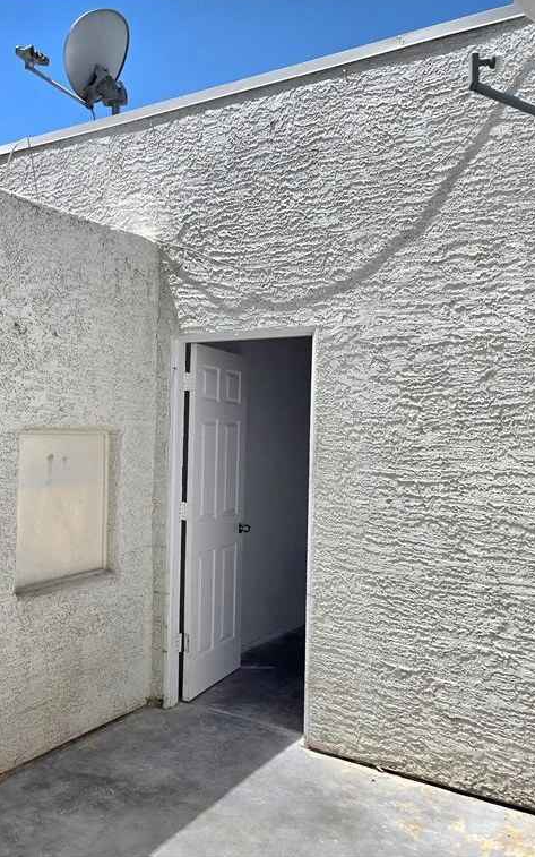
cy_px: 425
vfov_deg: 58.1
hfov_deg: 37.2
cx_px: 124
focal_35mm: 33
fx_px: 770
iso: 32
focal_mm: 5.4
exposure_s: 1/3333
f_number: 1.8
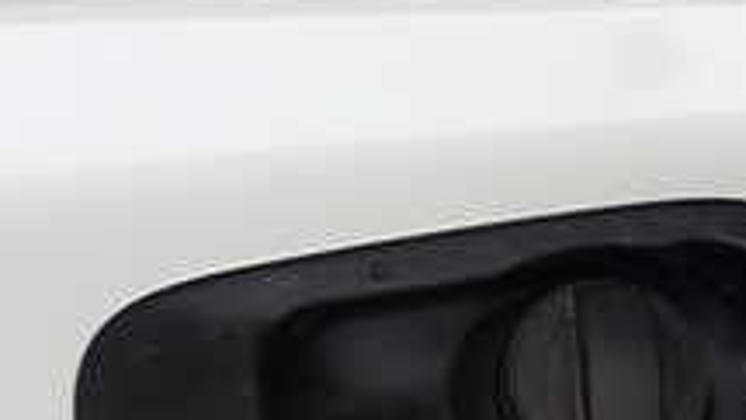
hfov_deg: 21.9
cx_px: 867
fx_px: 1800
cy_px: 205
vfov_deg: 13.3
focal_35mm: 91
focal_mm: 5.4
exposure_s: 1/320
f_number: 3.2
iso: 100
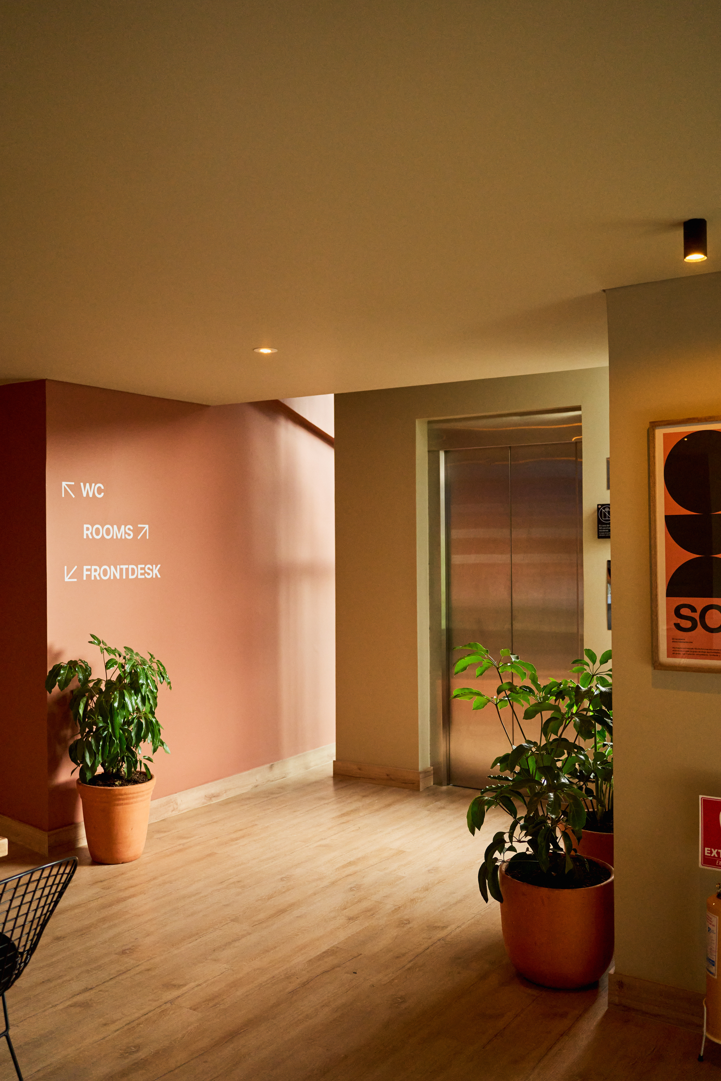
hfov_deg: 40.5
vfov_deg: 58.0
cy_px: 540
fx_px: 976
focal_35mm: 32
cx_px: 360
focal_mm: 32.5
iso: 2500
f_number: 2.8
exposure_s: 1/1250
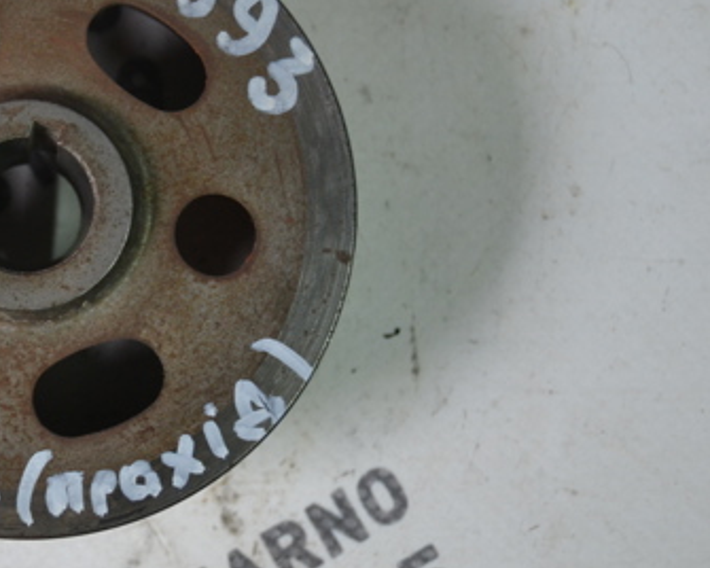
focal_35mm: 102
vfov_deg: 15.1
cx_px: 66
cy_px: 174
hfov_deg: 18.5
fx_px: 2143
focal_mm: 38
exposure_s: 1/60
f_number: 4.8
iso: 720
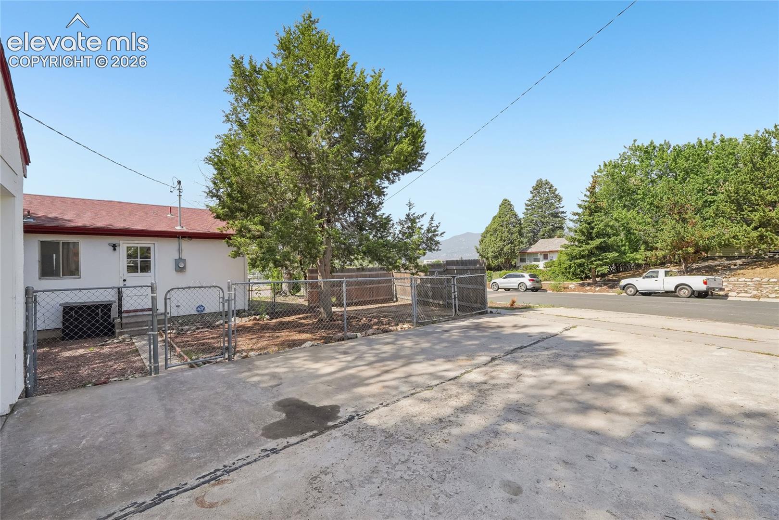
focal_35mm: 15
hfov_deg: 100.4
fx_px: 325
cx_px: 390
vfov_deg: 77.3
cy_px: 260
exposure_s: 1/800
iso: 800
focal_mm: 10
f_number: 8
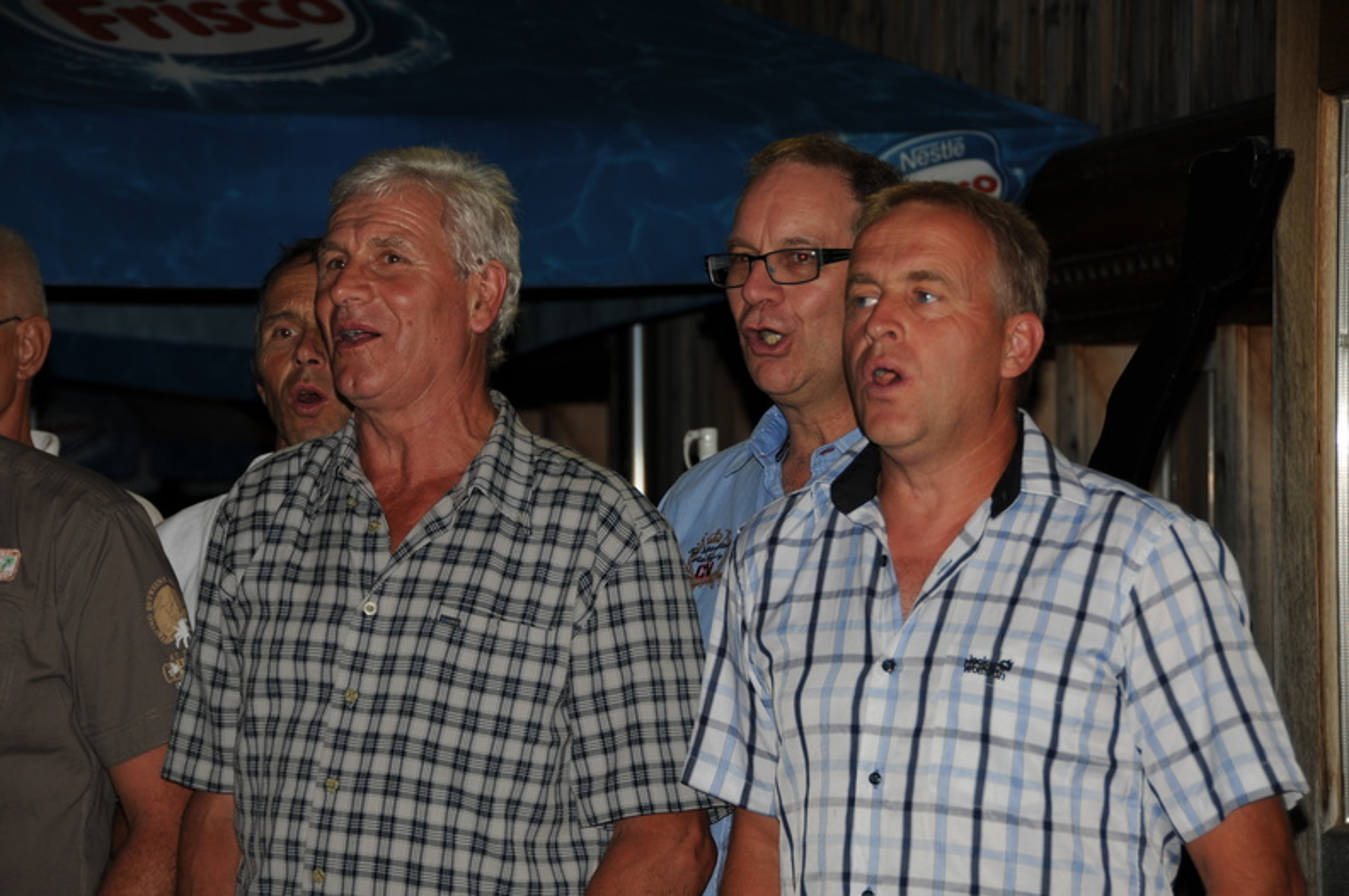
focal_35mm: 112
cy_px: 448
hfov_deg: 18.2
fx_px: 4210
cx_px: 674
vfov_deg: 12.1
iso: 200
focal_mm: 75
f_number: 5
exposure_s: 1/60
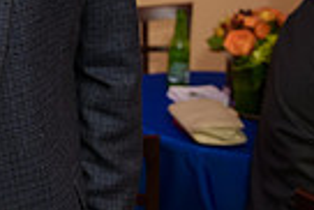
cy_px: -117
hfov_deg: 15.2
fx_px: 1083
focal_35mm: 124
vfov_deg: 10.6
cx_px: -166
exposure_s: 1/125
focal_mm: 29
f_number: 3.2
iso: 800
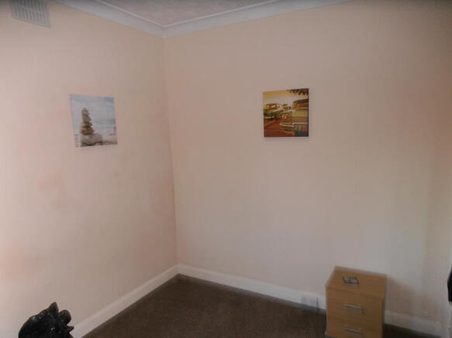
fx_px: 313
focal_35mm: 24
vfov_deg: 56.8
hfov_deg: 71.6
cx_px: 226
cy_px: 169
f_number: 3
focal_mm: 4.2
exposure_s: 1/30
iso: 80
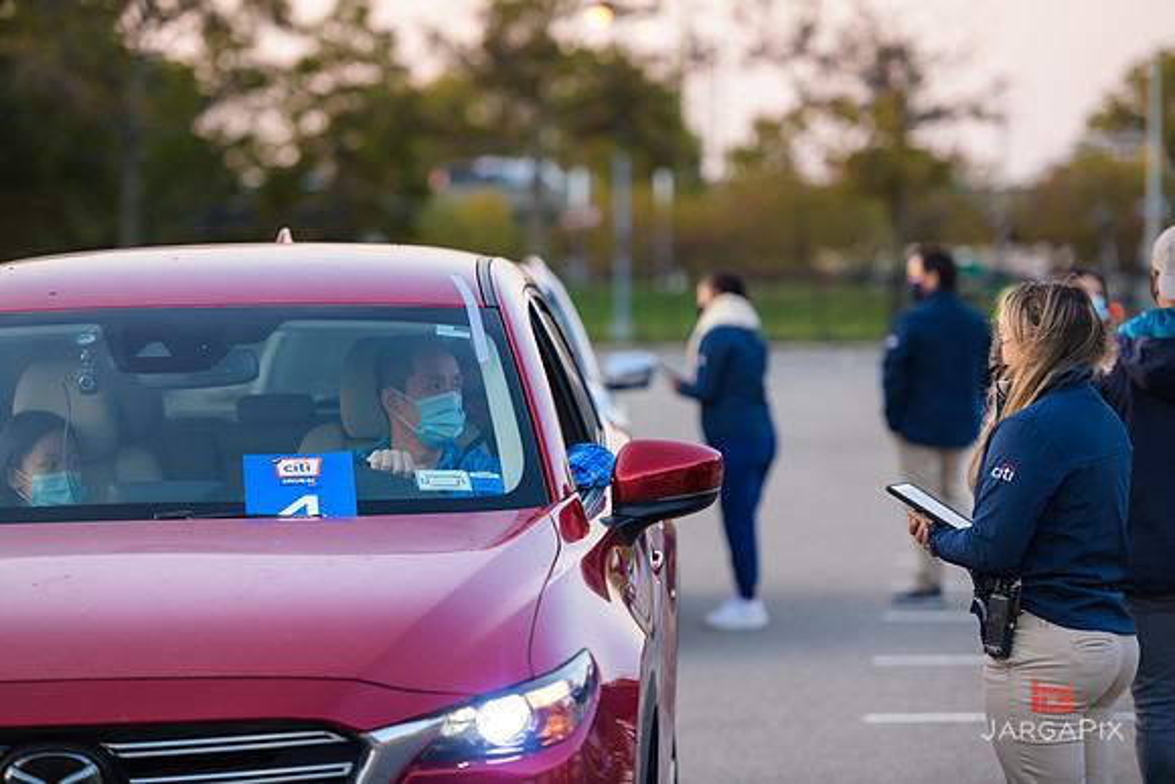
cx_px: 588
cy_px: 392
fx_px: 4570
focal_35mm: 140
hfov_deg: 14.7
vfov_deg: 9.8
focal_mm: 140
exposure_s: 1/320
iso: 800
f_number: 3.2
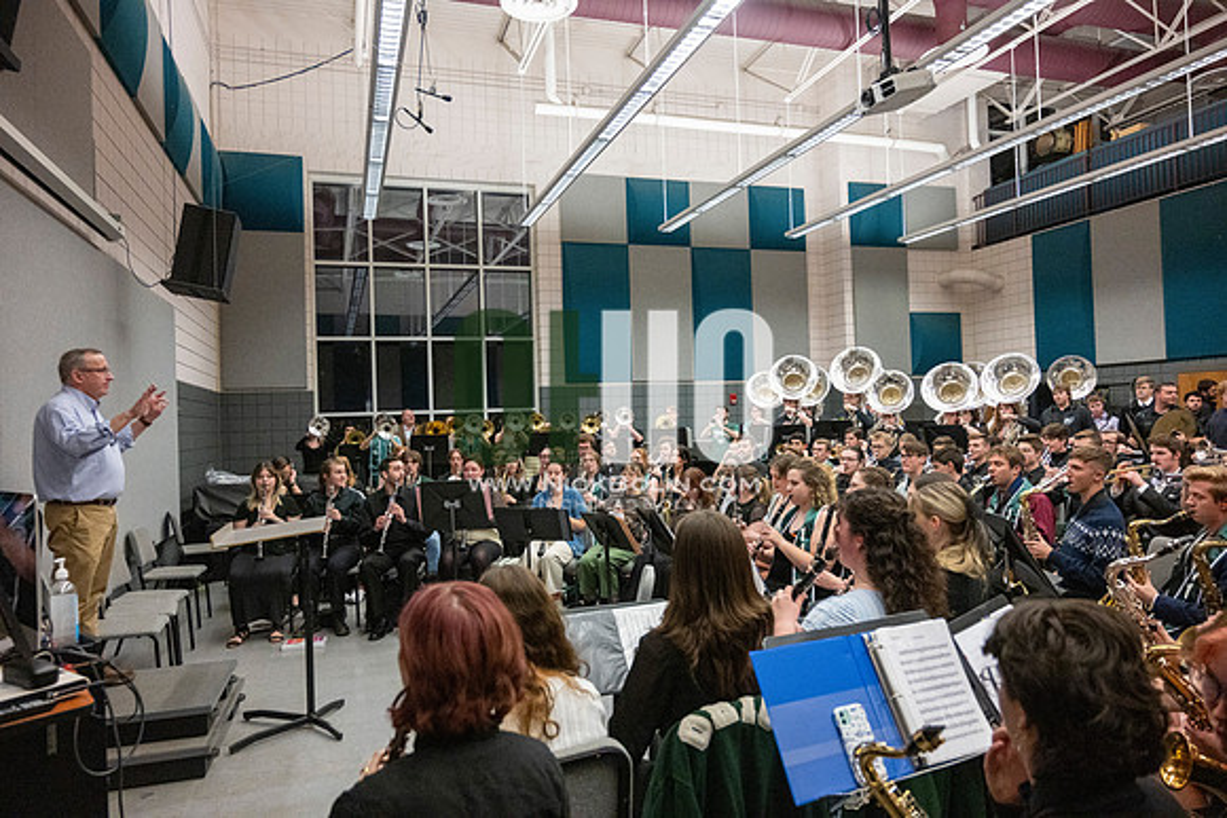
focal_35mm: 24
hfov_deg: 73.7
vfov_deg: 53.2
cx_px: 614
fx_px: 818
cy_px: 409
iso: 10000
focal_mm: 24
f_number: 4
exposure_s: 1/500
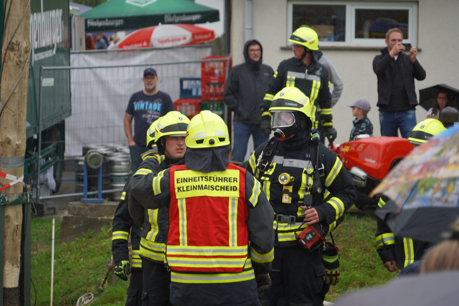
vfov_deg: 8.6
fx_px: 2040
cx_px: 230
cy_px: 153
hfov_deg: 12.8
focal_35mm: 160
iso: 320
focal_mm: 160
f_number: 6.3
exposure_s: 1/200
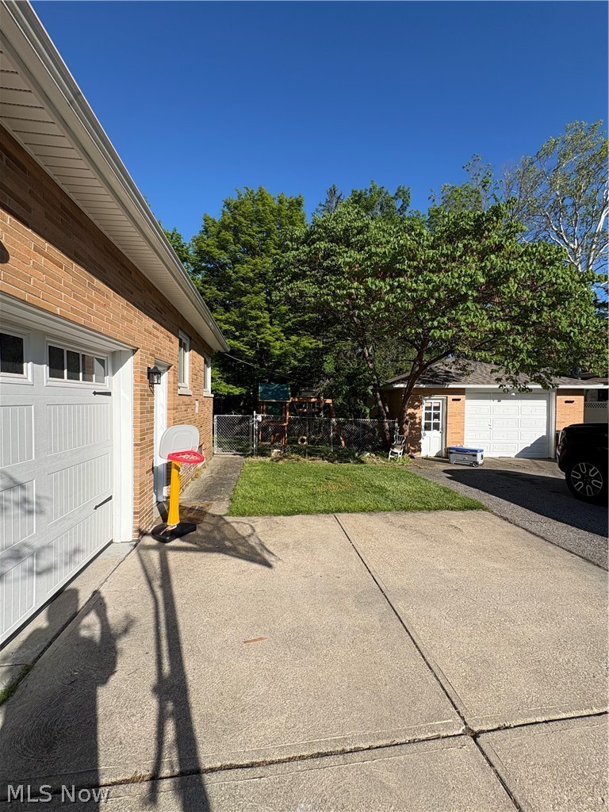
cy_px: 406
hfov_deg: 85.7
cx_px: 304
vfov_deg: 102.1
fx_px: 328
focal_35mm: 14
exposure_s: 1/1236
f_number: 2.2
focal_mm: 2.22
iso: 50
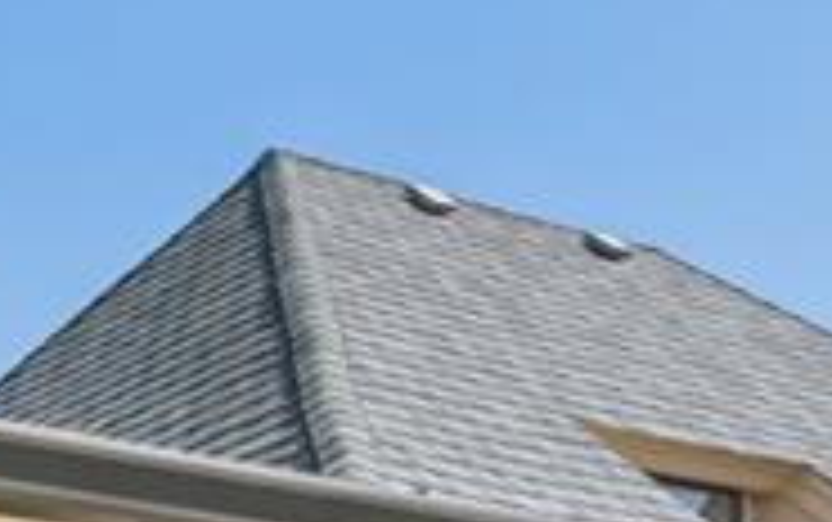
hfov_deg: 18.4
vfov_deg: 12.0
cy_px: 1220
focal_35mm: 90
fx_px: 2043
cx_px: -639
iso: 200
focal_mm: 16
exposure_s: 1/800
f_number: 7.1
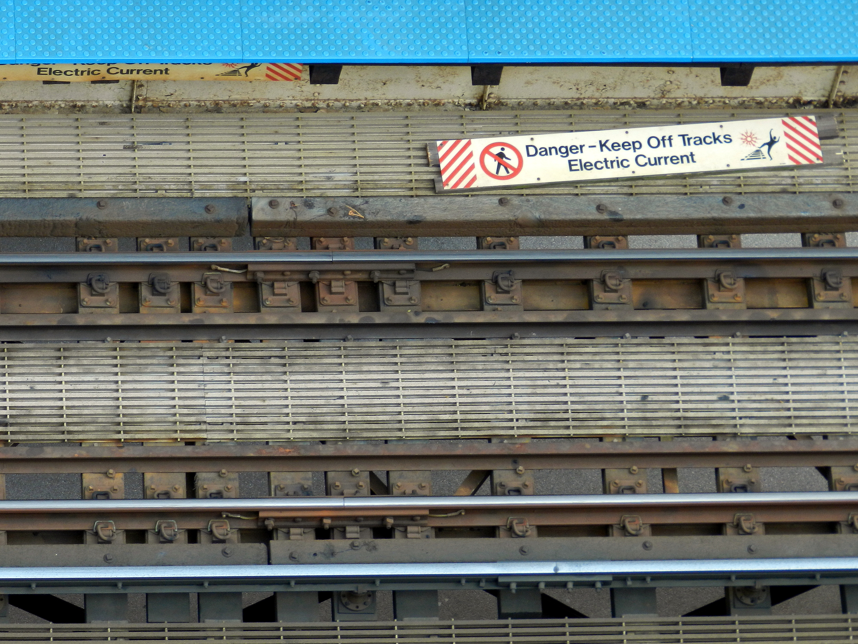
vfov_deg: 5.7
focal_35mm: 263
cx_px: 429
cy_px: 322
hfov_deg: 7.5
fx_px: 6519
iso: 160
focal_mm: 46.7
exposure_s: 1/60
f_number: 5.2
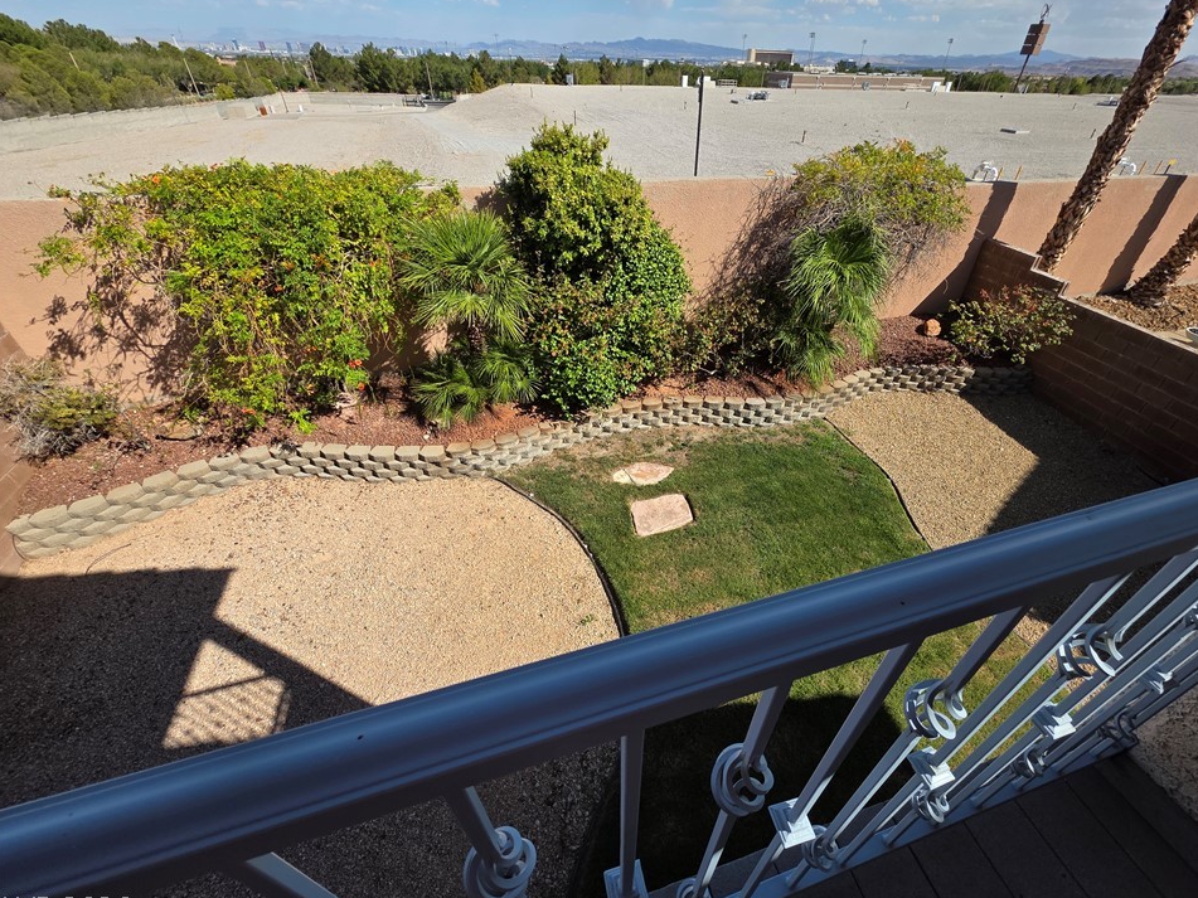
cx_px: 640
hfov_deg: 101.9
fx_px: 484
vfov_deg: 85.7
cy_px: 445
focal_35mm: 14
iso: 40
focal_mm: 2.2
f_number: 1.9
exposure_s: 1/2333
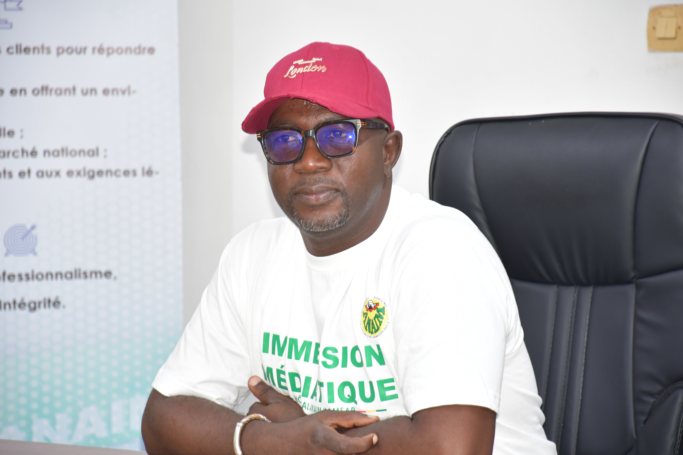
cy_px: 228
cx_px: 342
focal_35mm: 195
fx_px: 3699
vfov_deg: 7.0
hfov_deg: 10.5
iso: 1000
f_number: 5.6
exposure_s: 1/60
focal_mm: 130
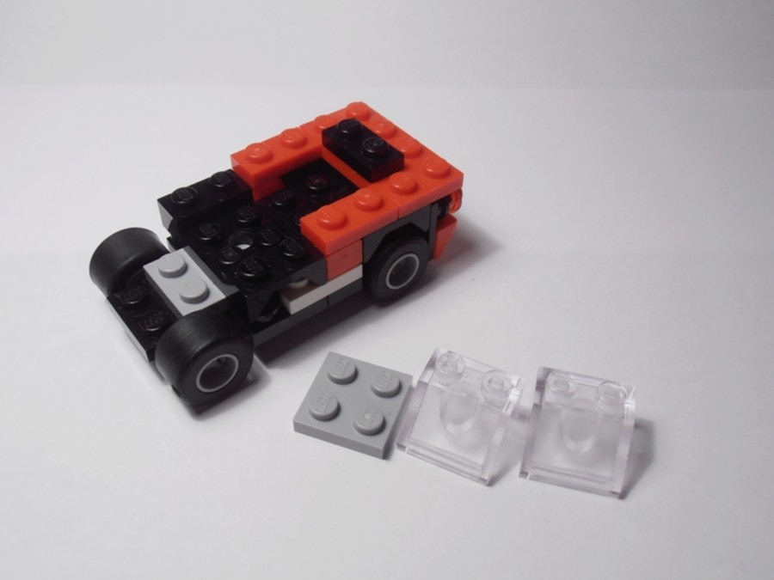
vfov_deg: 38.7
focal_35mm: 37
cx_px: 387
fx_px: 827
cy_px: 290
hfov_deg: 50.1
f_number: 3.9
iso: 80
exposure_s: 1/50
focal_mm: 6.61
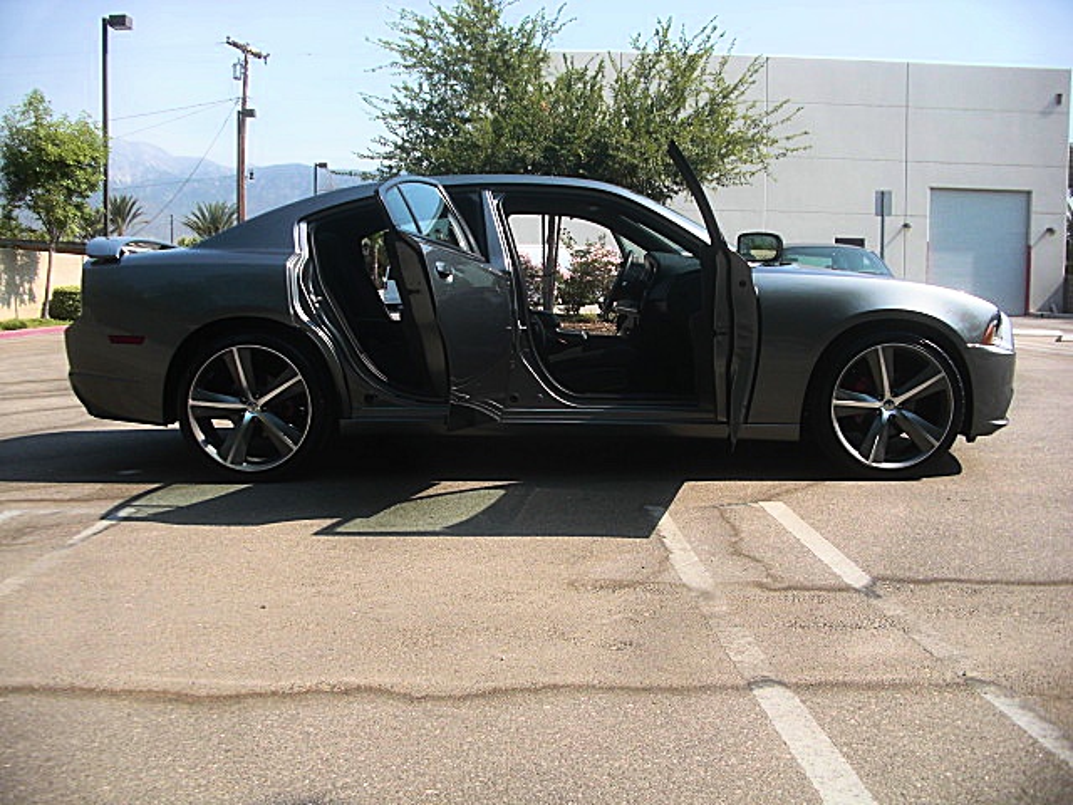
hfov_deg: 51.4
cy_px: 402
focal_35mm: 36
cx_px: 536
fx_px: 1116
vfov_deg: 39.7
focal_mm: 6.3
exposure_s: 1/640
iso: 50
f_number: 2.8
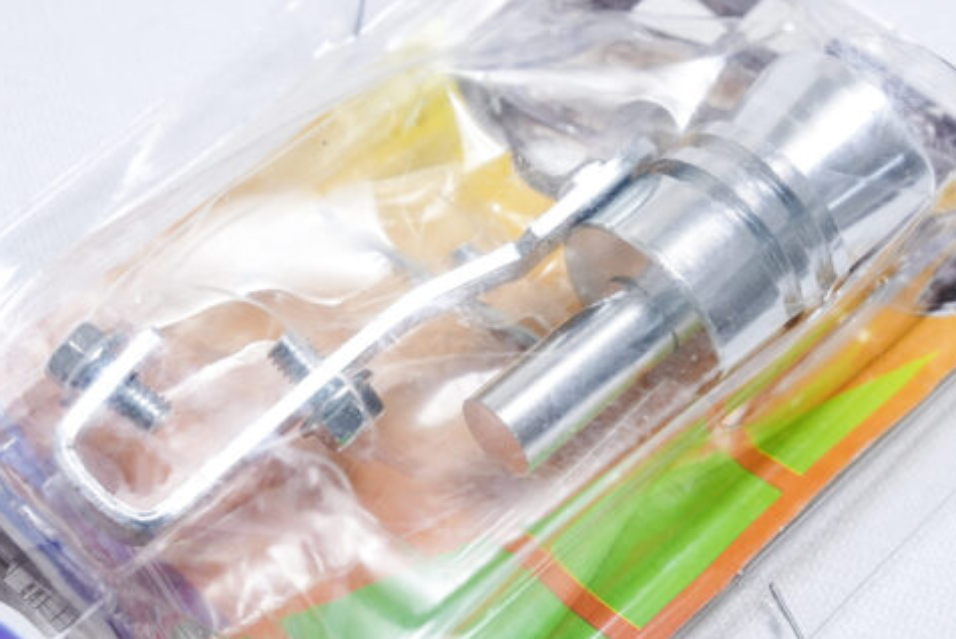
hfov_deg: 19.8
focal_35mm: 103
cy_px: 291
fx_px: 2737
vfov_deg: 13.3
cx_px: 578
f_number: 10
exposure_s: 1/160
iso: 3200
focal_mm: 70
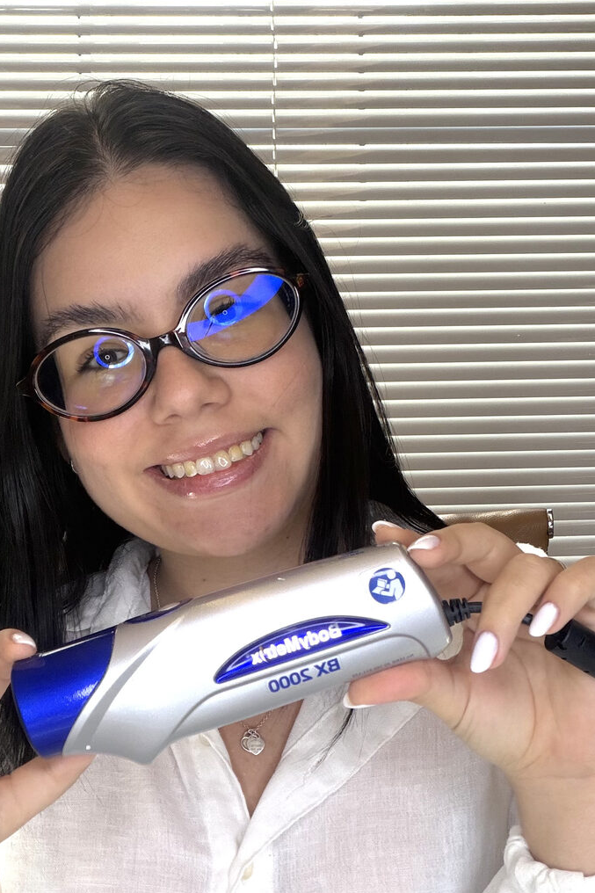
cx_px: 249
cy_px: 604
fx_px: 1066
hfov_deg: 31.1
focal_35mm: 43
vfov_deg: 44.7
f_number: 1.9
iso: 100
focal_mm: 2.71
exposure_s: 1/120
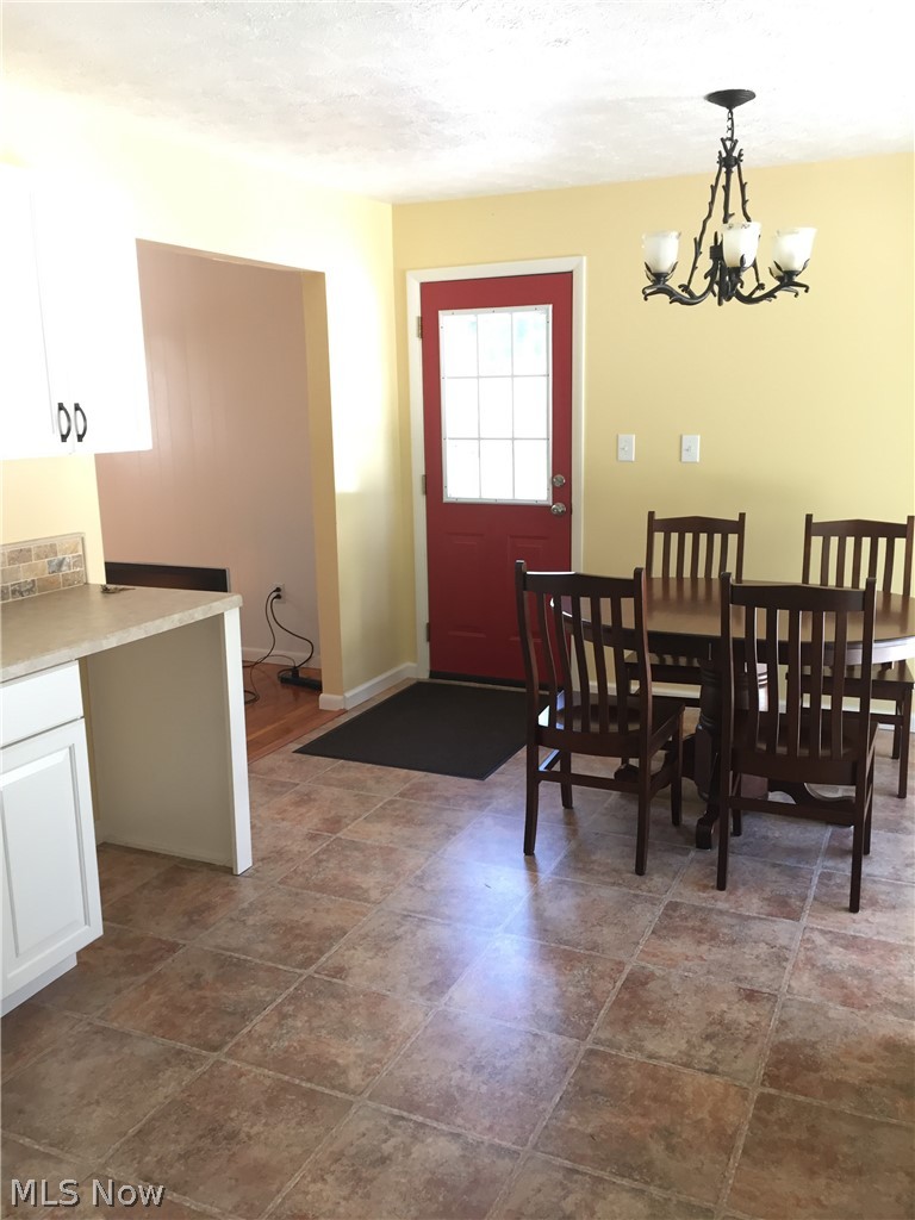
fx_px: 1022
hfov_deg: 48.2
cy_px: 610
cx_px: 458
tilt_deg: -11.1
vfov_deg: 61.7
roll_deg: +0.8
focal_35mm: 29
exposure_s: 1/30
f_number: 2.2
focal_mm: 4.15
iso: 64
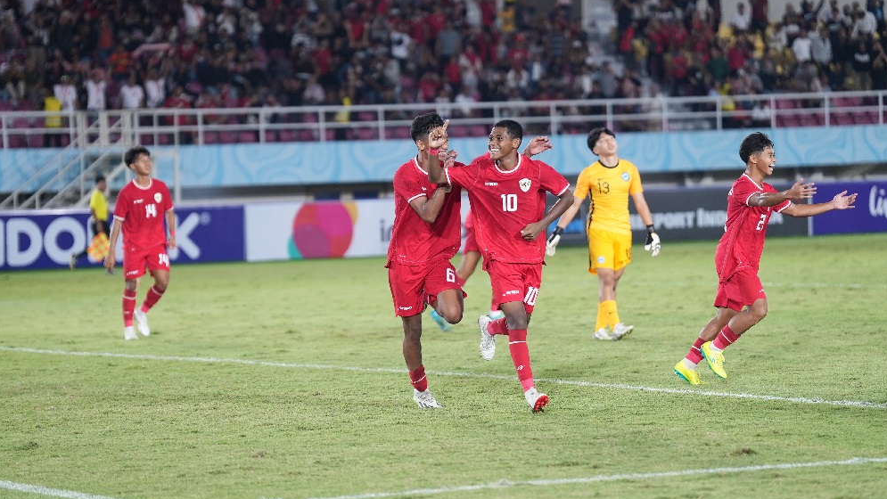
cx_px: 444
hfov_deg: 13.4
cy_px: 279
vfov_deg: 7.6
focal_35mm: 160
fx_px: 3764
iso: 2000
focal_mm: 152
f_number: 2.8
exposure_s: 1/1600
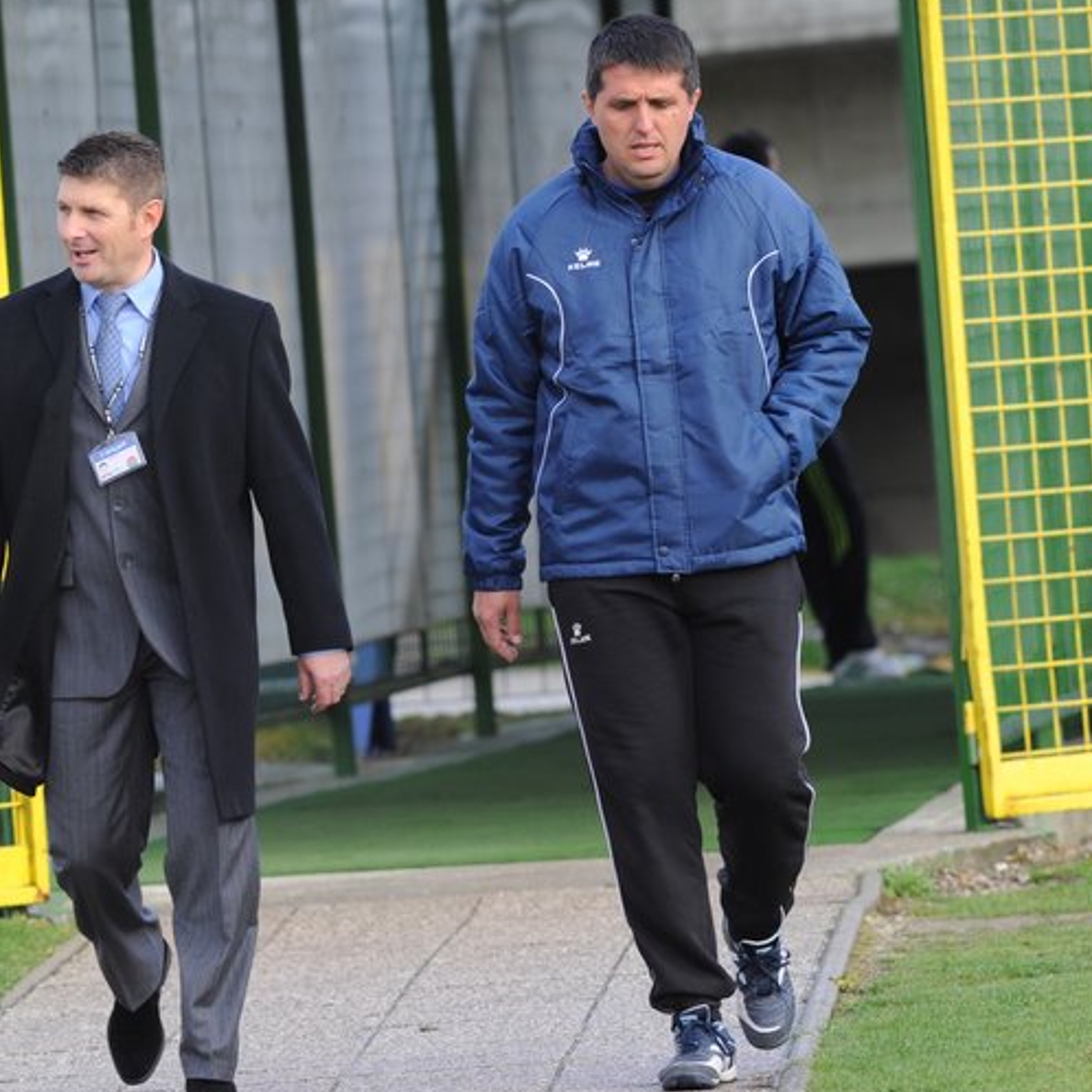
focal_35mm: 409
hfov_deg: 4.3
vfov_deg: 4.3
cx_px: 351
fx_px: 14597
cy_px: 568
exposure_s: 1/250
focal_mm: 300
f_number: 6.3
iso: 500
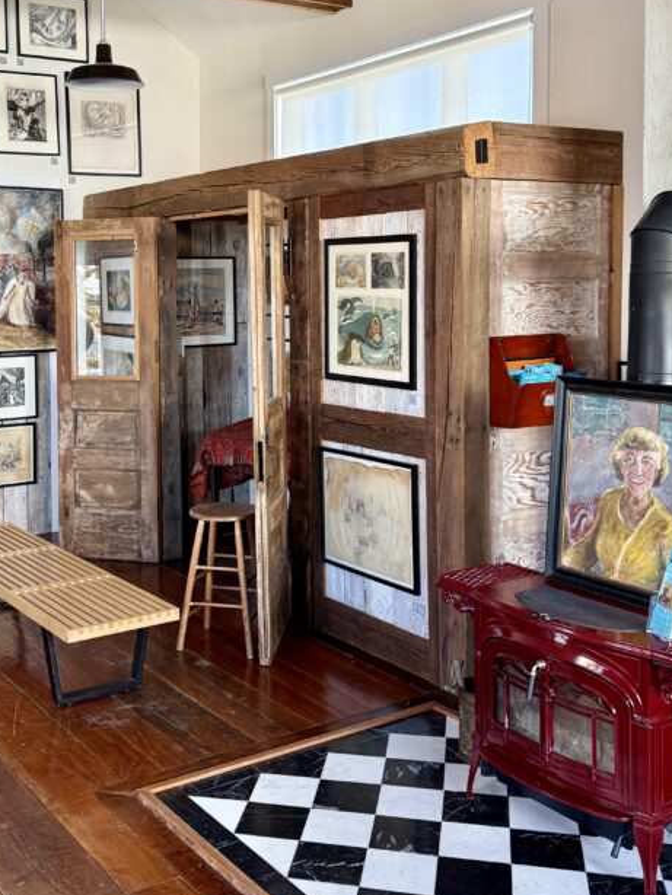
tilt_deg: -2.6
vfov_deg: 46.4
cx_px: 246
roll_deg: +1.8
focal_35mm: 40
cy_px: 334
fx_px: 1035
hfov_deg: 35.8
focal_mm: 6.76
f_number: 1.78
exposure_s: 1/121
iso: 200
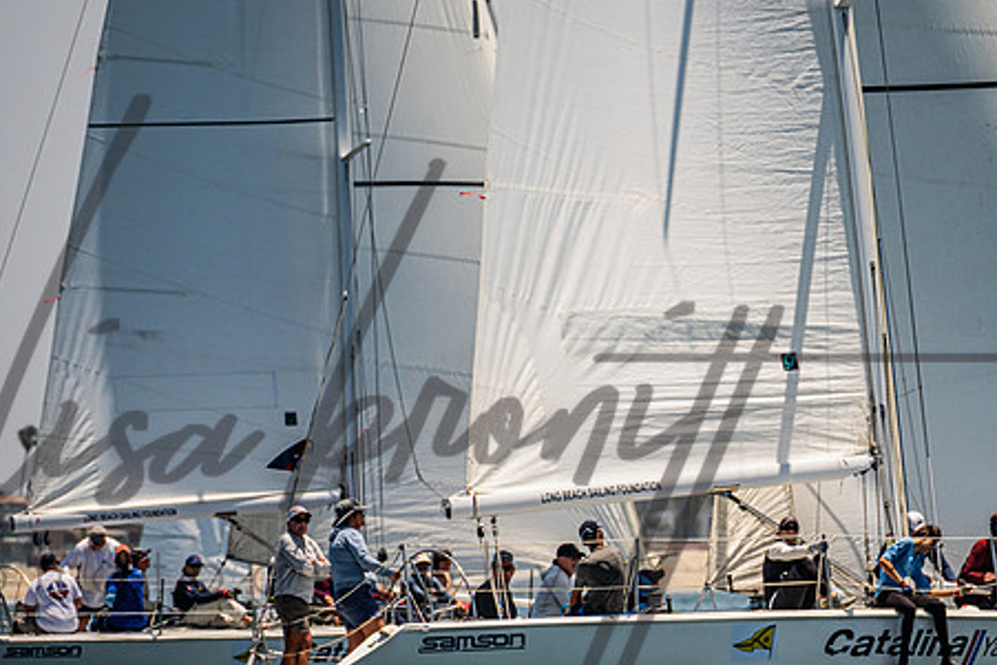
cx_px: 638
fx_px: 18643
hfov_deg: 3.1
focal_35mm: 673
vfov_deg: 2.0
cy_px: 398
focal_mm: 400
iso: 400
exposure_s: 1/2500
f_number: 8
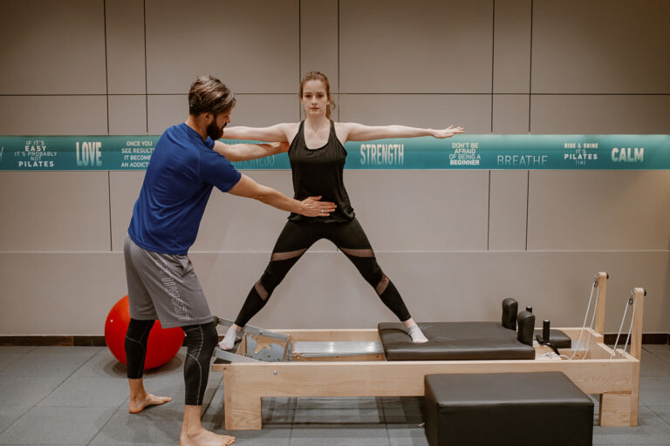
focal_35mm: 36
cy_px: 223
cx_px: 335
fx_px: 676
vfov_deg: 36.5
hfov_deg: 52.7
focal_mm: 35
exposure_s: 1/160
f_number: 1.6
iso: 400
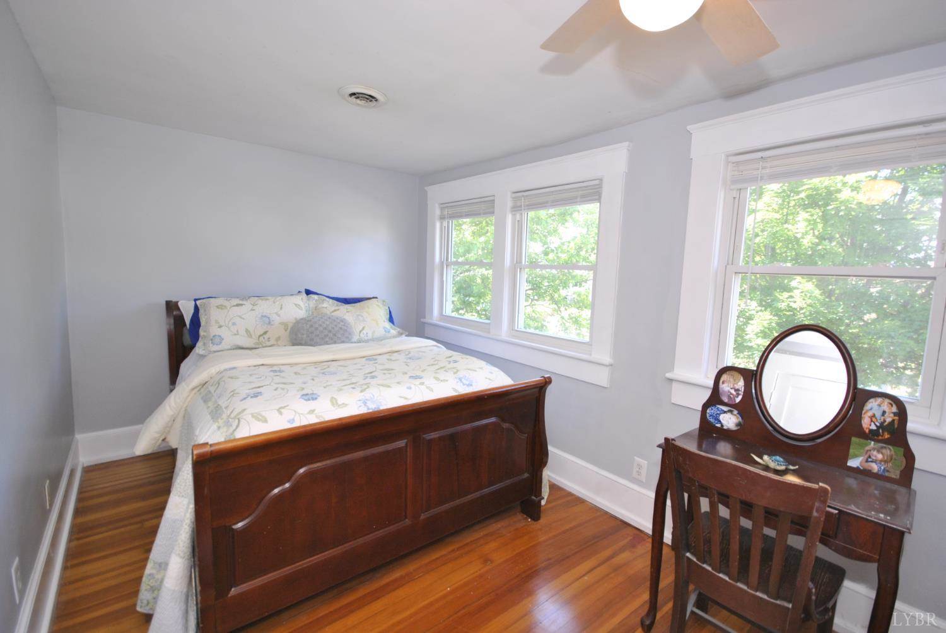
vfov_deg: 77.5
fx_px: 395
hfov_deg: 100.3
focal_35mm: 15
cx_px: 473
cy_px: 316
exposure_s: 1/30
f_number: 4
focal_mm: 10
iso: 280
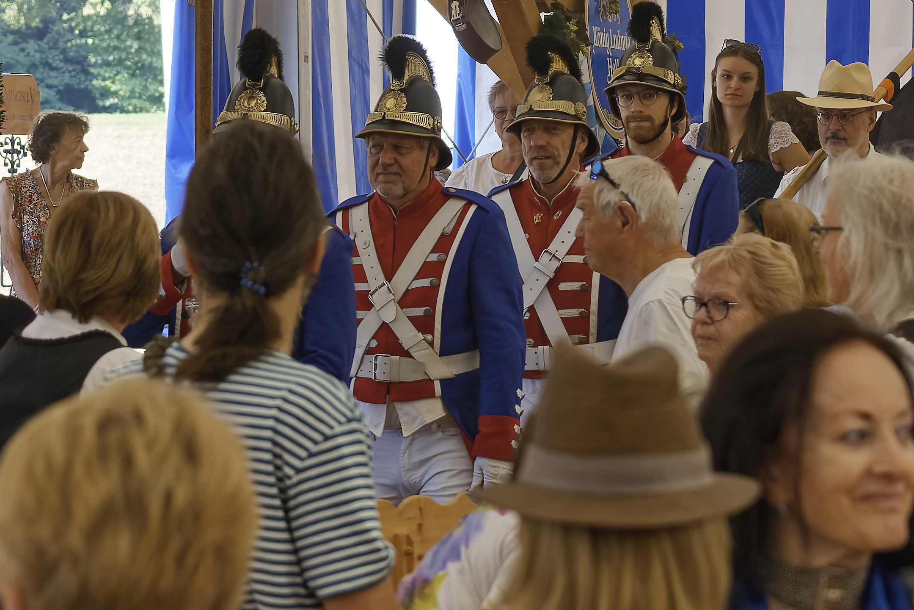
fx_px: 5890
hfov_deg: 8.9
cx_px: 641
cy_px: 18
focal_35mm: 232
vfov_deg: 5.9
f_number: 5.6
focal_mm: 72
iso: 1000
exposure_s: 1/800
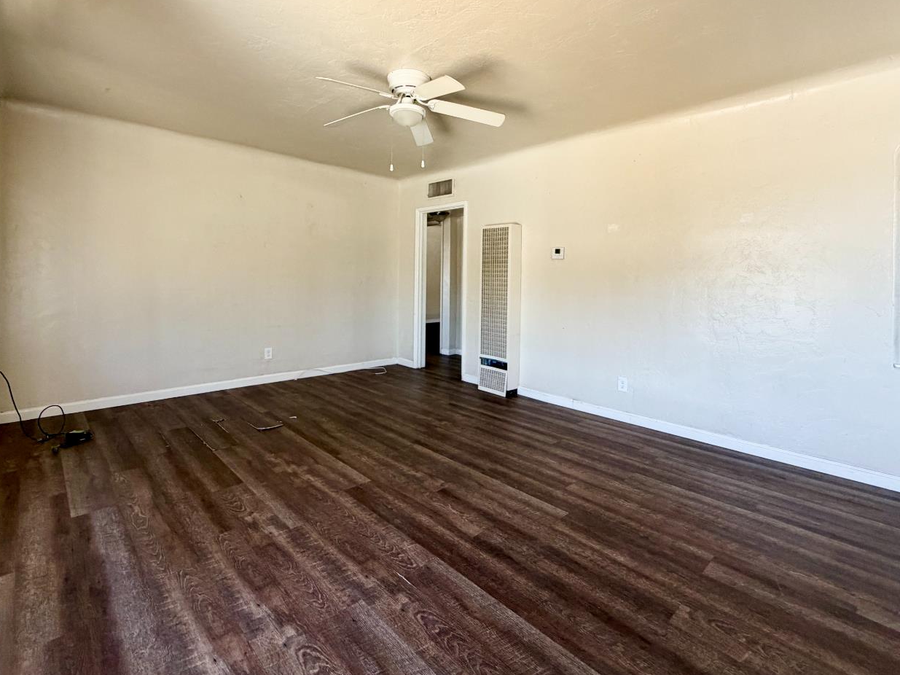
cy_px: 272
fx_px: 442
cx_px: 455
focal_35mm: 17
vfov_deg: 74.0
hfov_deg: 91.0
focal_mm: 2.22
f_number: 2.2
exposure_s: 1/121
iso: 250
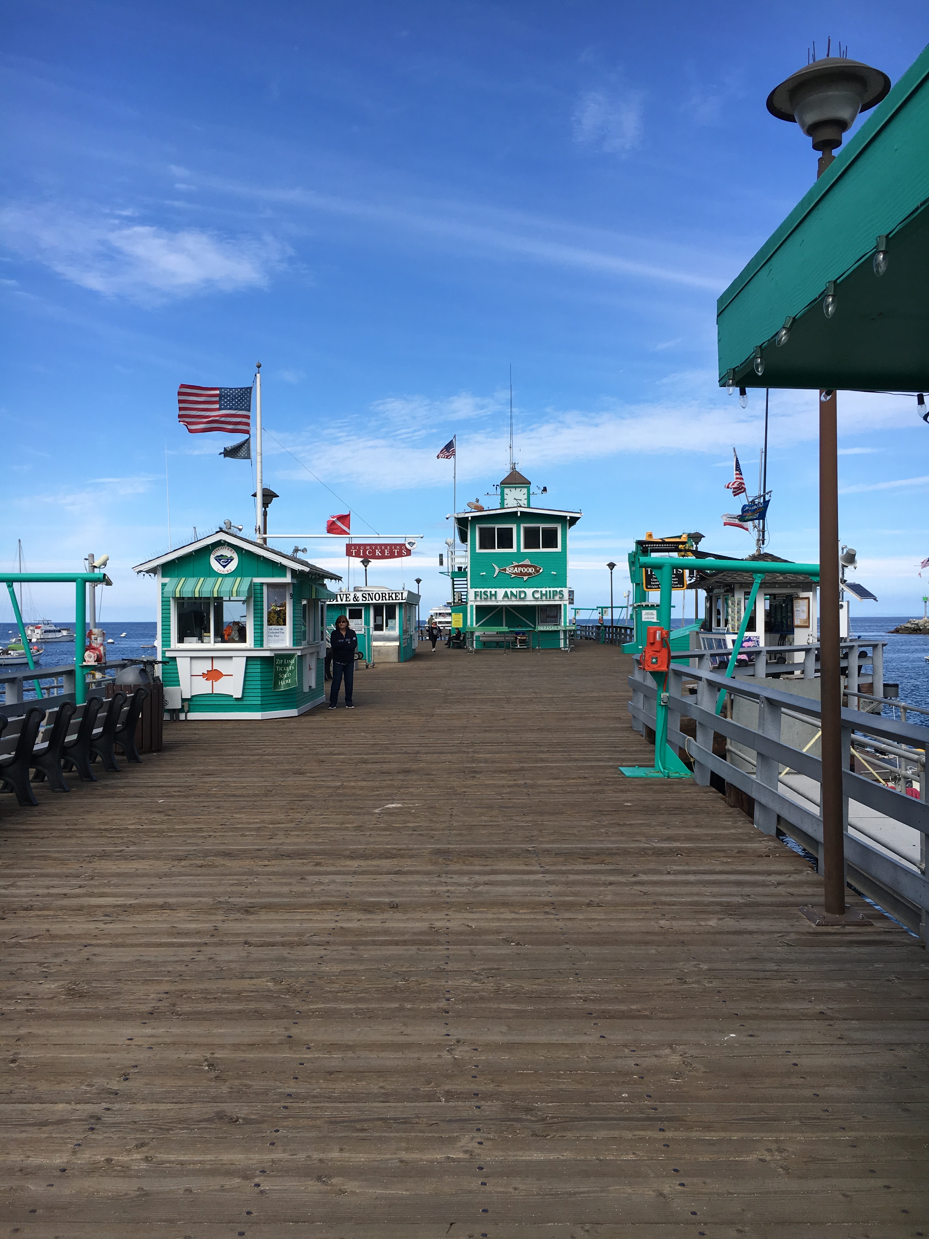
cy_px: 620
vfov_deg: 61.7
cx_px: 464
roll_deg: -1.1
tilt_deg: +2.3
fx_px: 1038
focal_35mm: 29
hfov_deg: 48.2
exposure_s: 1/1672
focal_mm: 4.15
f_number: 2.2
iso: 25
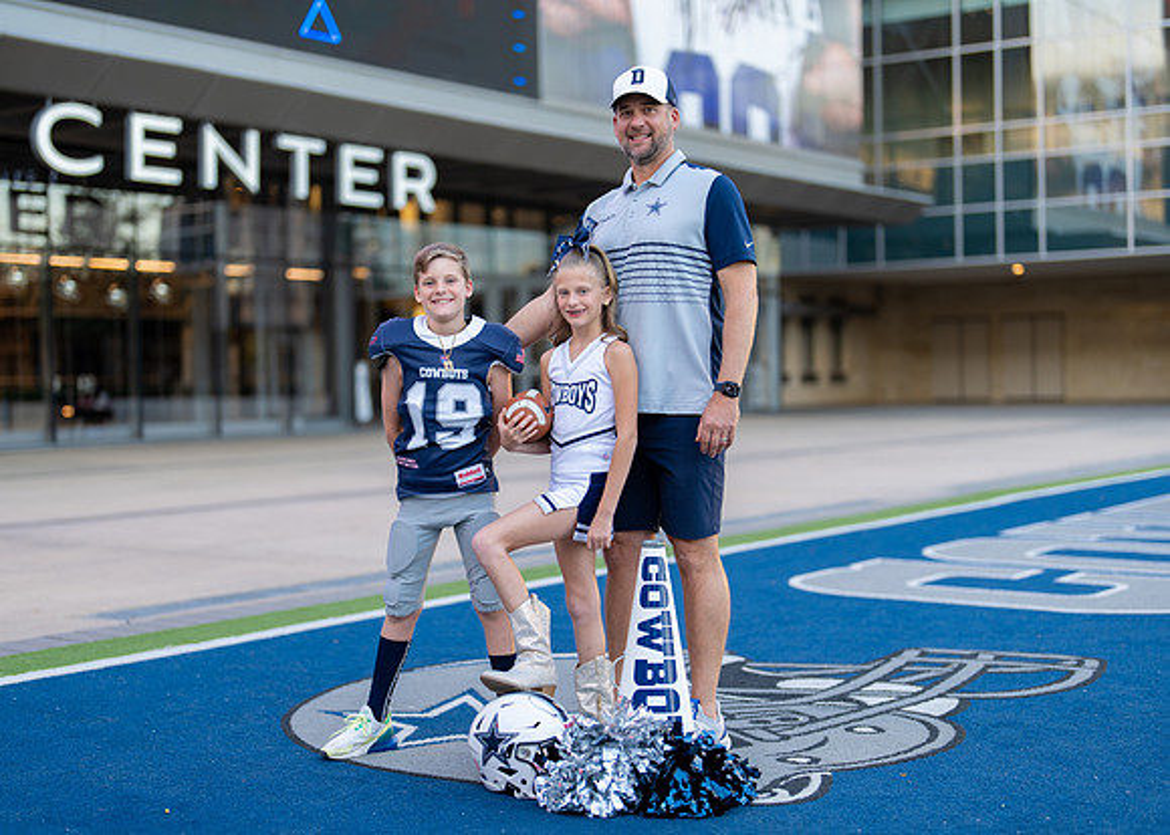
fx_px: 1821
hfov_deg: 35.6
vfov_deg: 25.8
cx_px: 573
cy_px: 436
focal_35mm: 55
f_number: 1.2
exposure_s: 1/400
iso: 160
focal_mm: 50
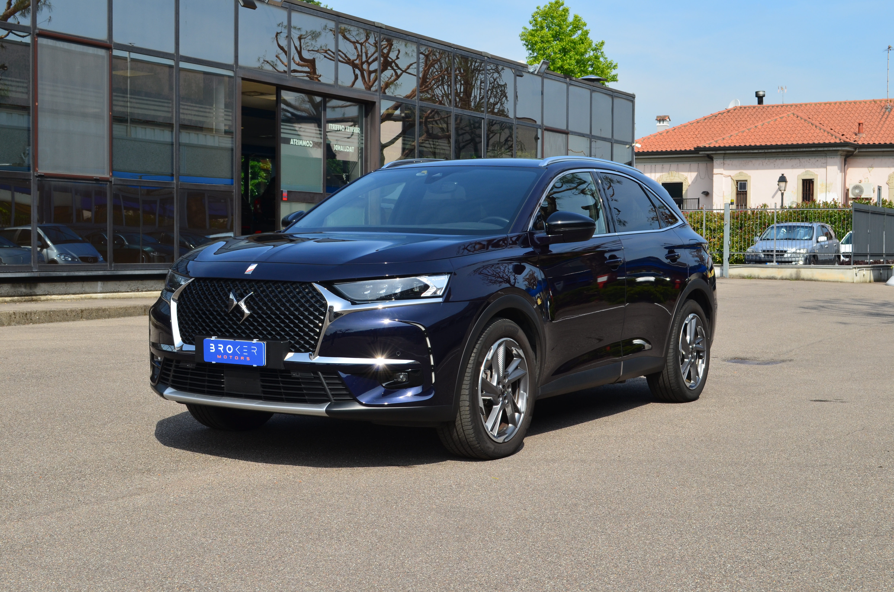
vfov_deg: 26.4
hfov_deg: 39.0
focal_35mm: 51
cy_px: 296
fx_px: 1264
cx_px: 447
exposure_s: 1/250
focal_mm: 34
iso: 220
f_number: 10
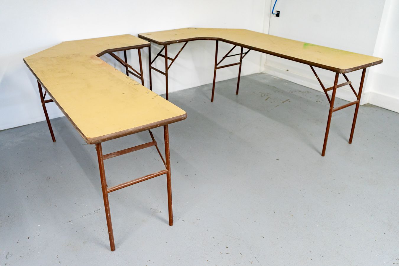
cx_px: 190
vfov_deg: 44.4
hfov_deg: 62.9
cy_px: 126
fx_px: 326
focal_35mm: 29
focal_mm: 28
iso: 500
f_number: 4
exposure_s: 1/160
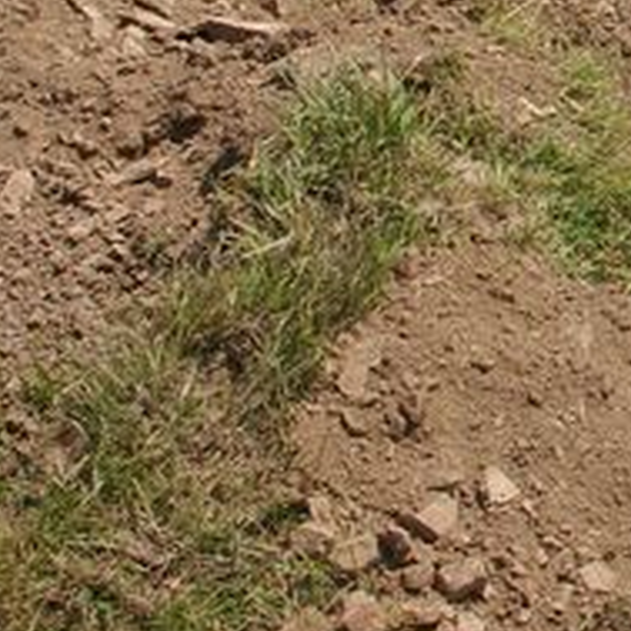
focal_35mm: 91
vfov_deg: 18.4
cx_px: 975
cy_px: -48
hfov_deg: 17.1
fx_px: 1877
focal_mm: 18
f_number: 11
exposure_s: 1/250
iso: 200
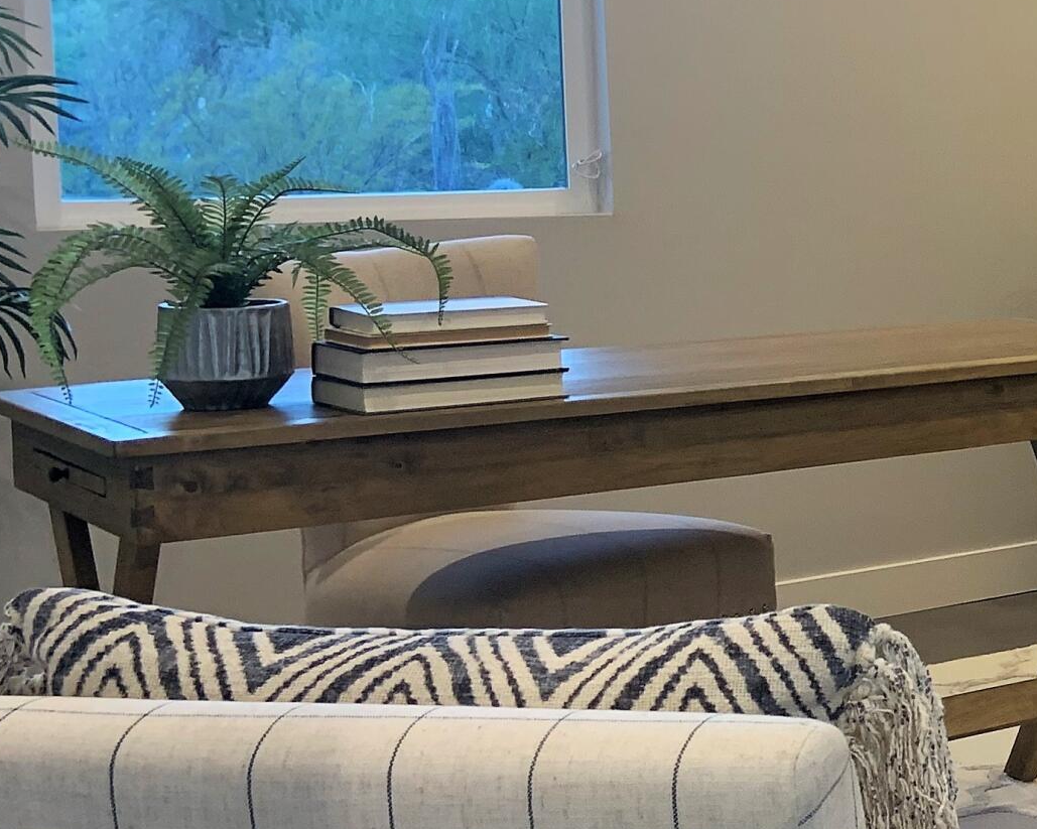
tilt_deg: -5.5
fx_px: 2271
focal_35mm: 74
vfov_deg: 20.7
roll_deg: +0.2
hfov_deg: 23.0
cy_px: 312
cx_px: 1335
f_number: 1.8
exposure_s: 1/60
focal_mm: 4.25
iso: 100
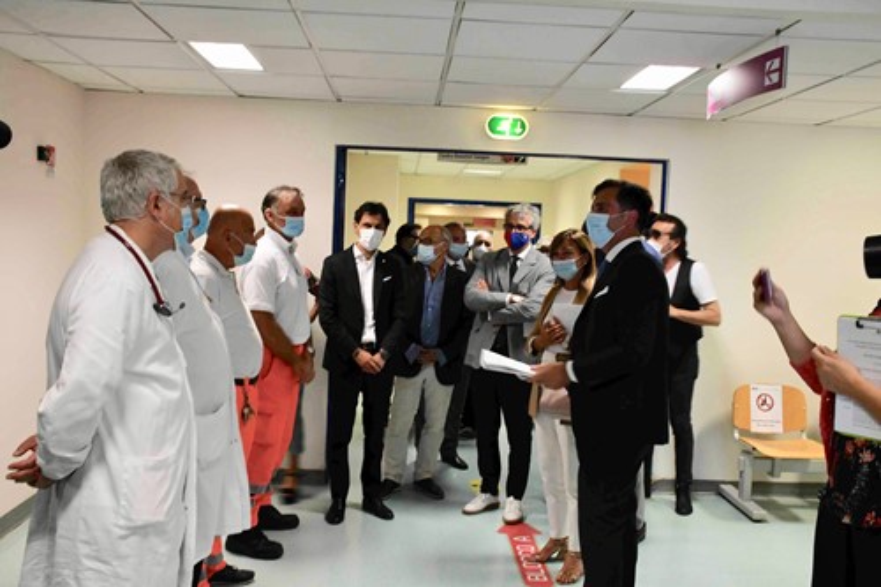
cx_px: 440
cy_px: 294
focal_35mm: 34
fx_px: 832
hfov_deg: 55.8
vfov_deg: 38.9
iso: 1250
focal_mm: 23
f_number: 8
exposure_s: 1/25
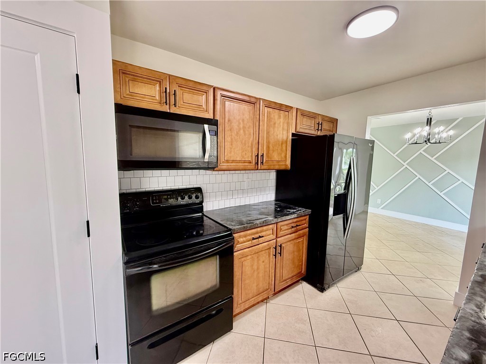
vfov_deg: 85.7
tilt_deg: -6.3
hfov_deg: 102.1
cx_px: 243
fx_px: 197
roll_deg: -1.5
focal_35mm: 14
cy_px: 182
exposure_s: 1/60
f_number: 2.2
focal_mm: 2.22
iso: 250
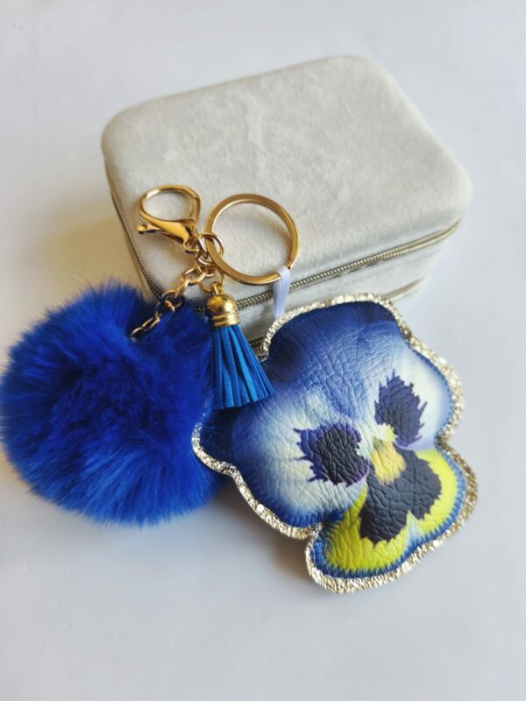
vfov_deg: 73.9
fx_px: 466
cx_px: 263
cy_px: 350
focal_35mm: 23
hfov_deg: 58.9
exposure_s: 1/100
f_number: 1.65
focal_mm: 6.18
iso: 250
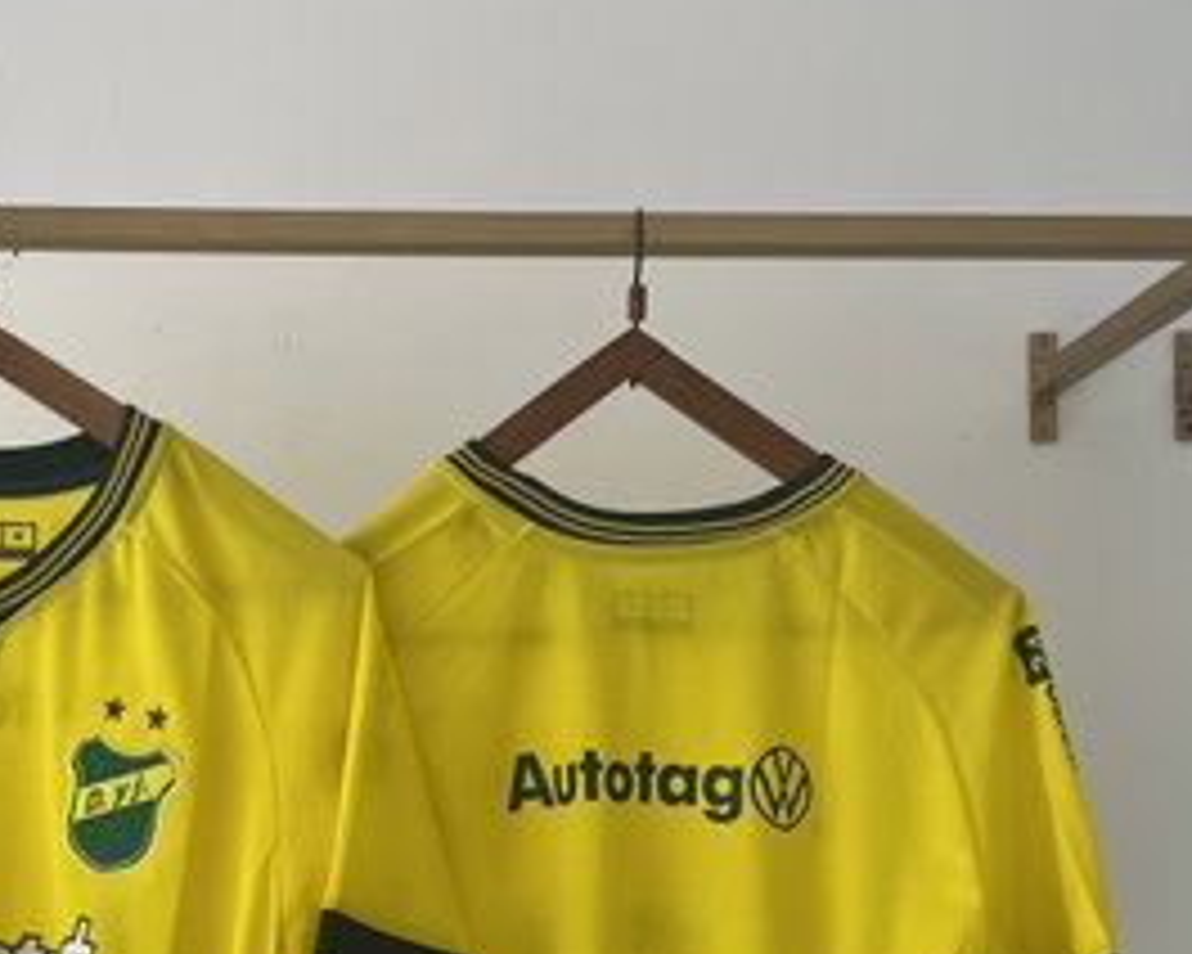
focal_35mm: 51
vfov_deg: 29.0
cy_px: 776
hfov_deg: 35.9
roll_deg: -0.4
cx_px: 306
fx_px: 1799
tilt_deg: +4.5
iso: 64
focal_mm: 4.2
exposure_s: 1/121
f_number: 1.6
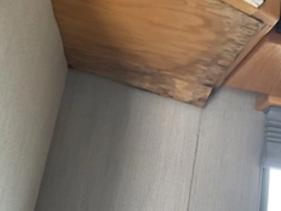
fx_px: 406
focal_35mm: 50
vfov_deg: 29.1
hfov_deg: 37.9
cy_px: 115
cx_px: 179
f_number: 1.8
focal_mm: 3
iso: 200
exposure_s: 1/60
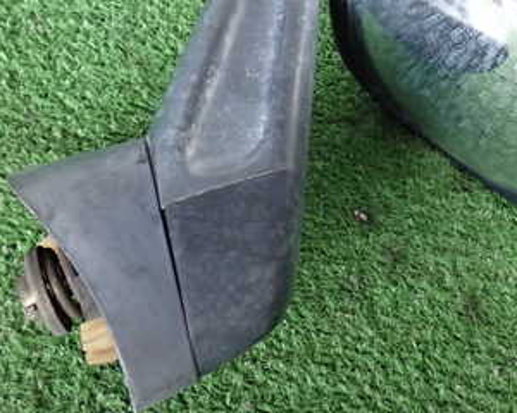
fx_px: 1224
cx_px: 348
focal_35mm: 80
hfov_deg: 23.7
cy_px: 84
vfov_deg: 19.0
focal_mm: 7.31
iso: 400
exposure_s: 1/40
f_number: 2.8
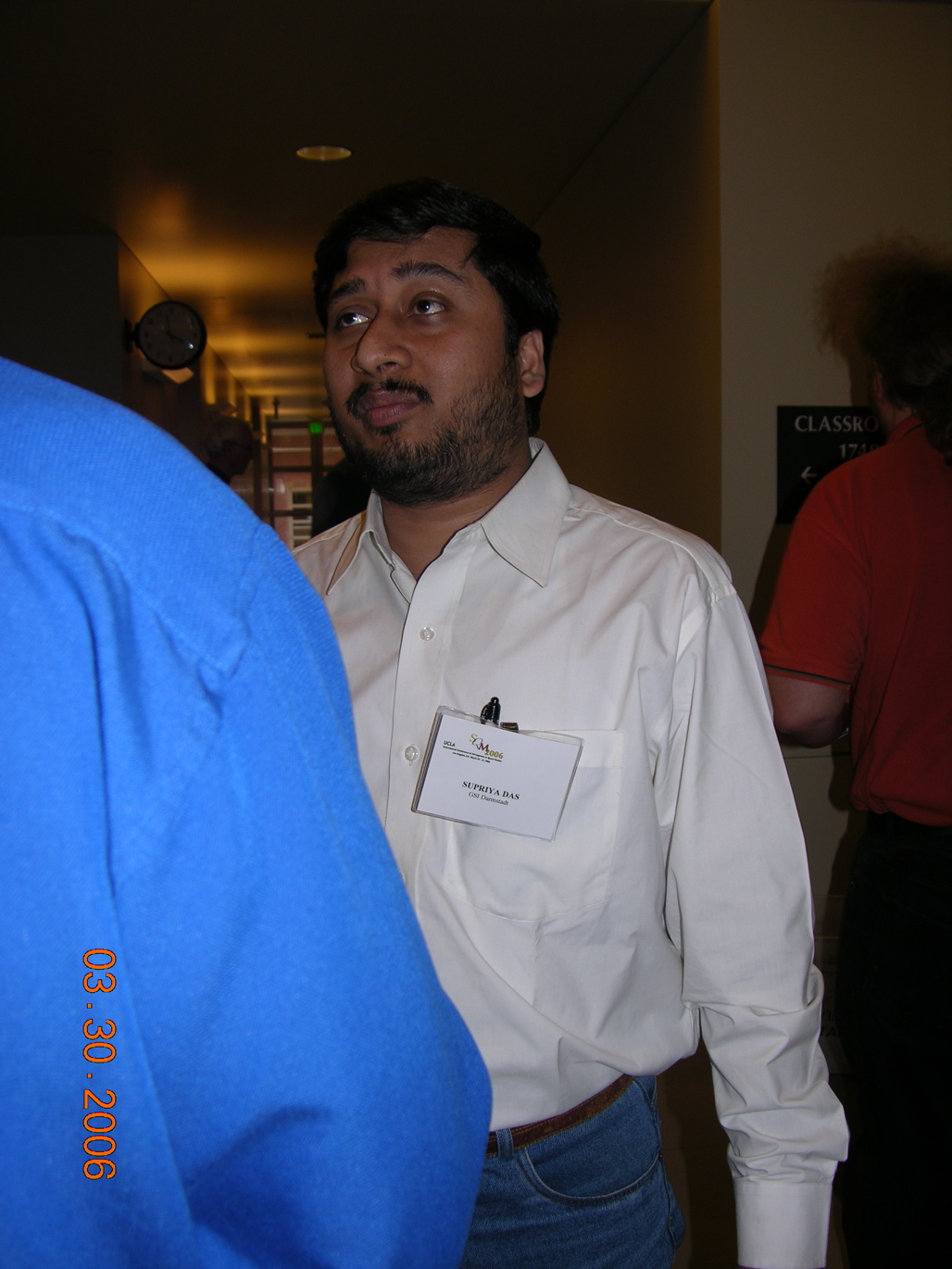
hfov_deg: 40.7
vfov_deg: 52.6
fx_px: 1283
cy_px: 634
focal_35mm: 35
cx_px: 476
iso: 50
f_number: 2.8
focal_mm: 8.9
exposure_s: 1/60.1
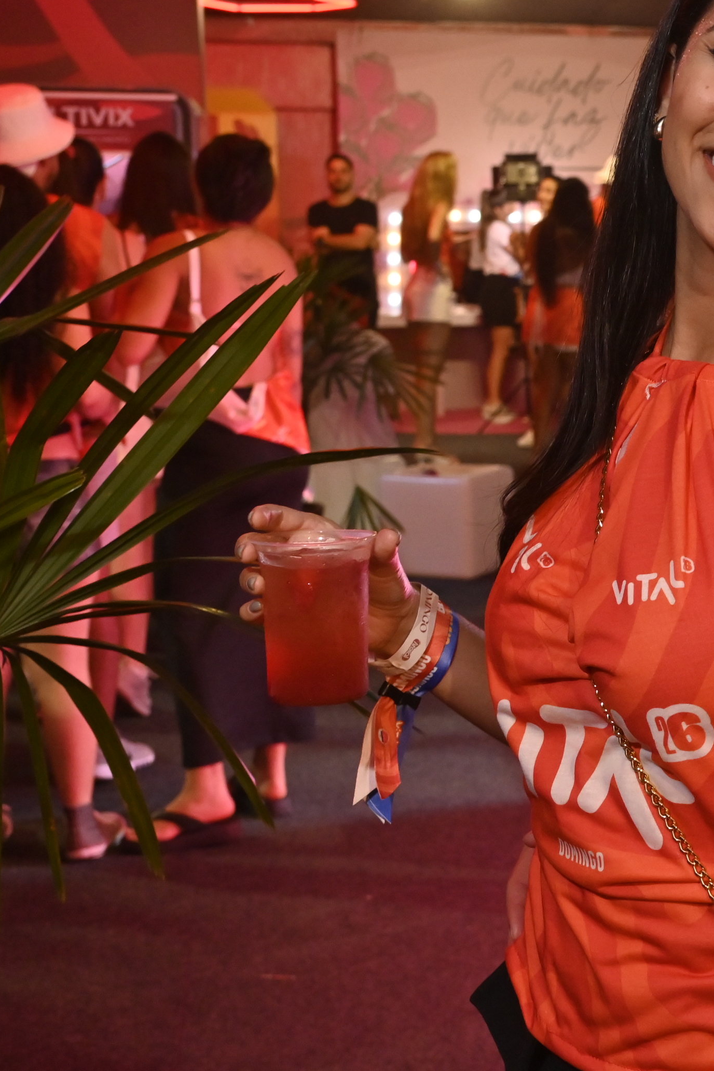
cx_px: 964
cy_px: 487
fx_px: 2023
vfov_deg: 29.6
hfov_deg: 18.4
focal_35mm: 68
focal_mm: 31
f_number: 5
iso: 2500
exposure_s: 1/160
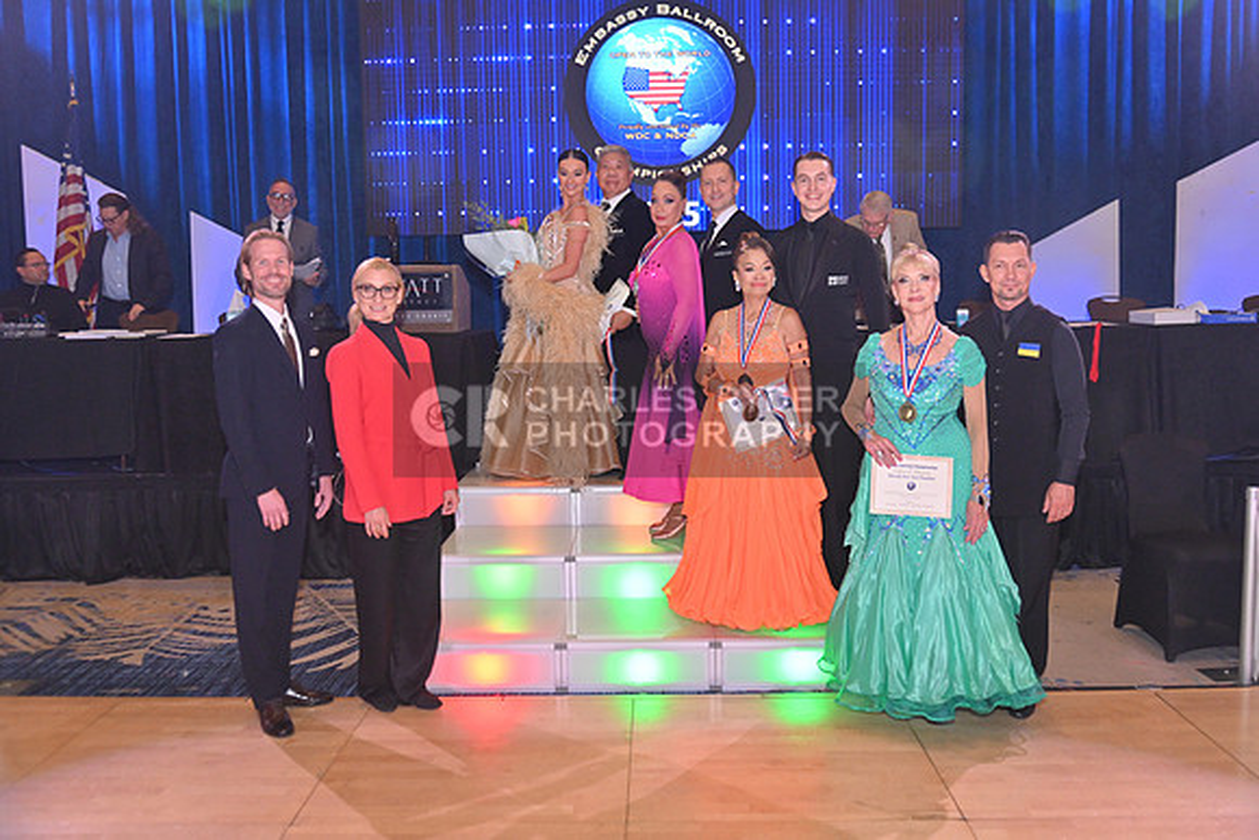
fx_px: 1084
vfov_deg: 42.3
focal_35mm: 31
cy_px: 420
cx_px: 630
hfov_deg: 60.3
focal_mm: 31
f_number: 6.3
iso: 2000
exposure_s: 1/400
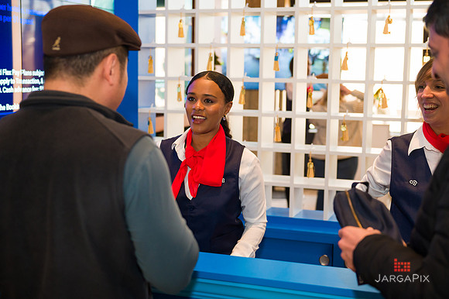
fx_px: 648
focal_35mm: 52
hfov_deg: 38.2
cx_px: 224
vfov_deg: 26.0
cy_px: 150
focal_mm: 52
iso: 1600
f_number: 4
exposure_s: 1/200
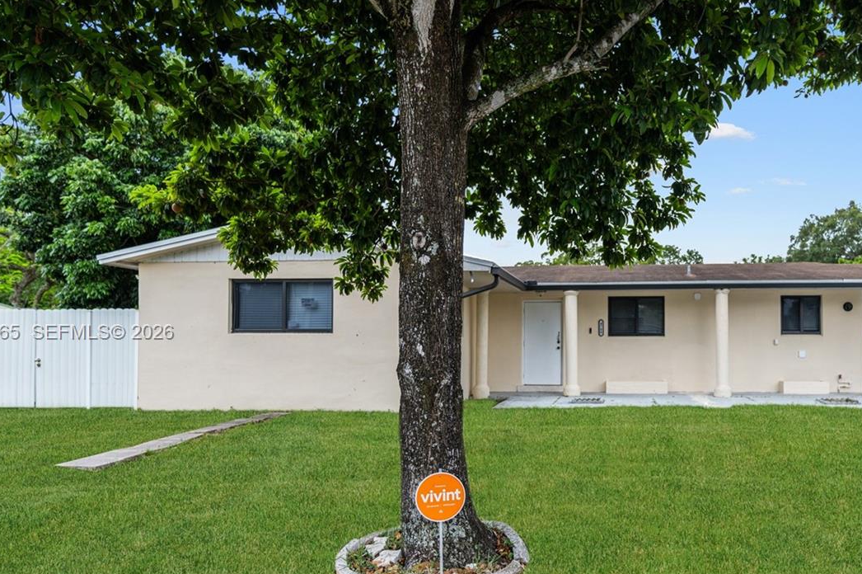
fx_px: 622
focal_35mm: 26
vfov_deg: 49.3
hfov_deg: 67.5
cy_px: 334
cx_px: 576
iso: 100
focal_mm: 17
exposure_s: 1/60
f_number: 2.8
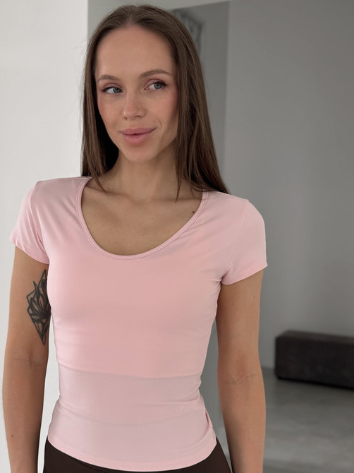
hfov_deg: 33.6
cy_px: 252
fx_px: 587
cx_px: 162
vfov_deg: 43.8
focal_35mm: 43
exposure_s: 1/121
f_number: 1.78
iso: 80
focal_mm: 6.76
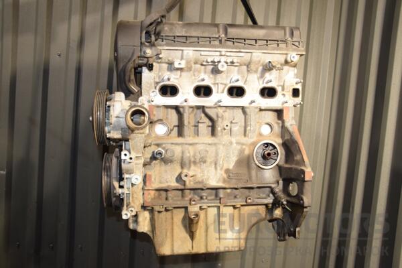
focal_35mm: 32
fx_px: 352
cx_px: 201
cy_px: 134
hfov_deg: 59.5
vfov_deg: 41.7
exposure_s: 1/80
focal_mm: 21
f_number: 5
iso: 800
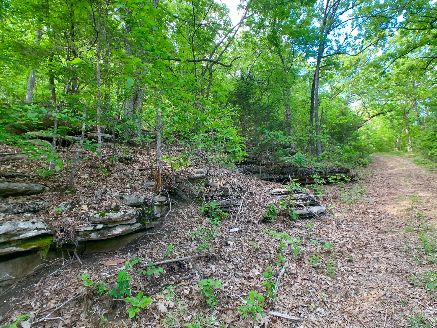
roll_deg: +3.4
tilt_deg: +9.8
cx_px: 218
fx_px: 328
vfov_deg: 53.1
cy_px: 164
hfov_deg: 67.3
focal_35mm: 26
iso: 100
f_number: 1.8
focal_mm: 4.25
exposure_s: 1/97
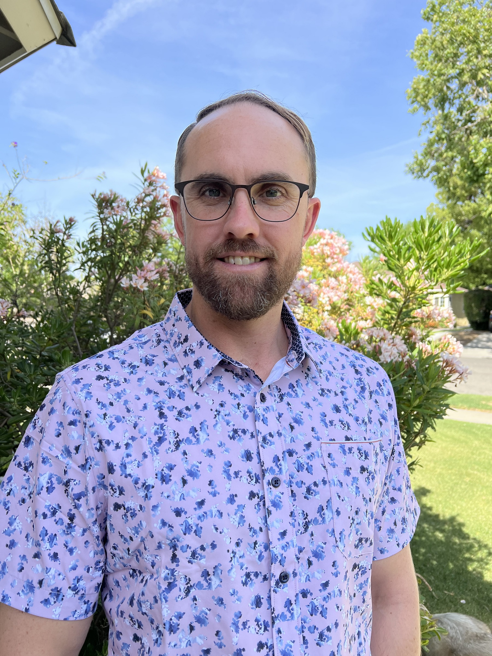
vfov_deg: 67.3
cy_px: 328
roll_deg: -0.5
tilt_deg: -1.6
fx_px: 493
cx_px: 246
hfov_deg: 53.1
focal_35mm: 26
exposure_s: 1/1252
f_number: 1.5
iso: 50
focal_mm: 5.7
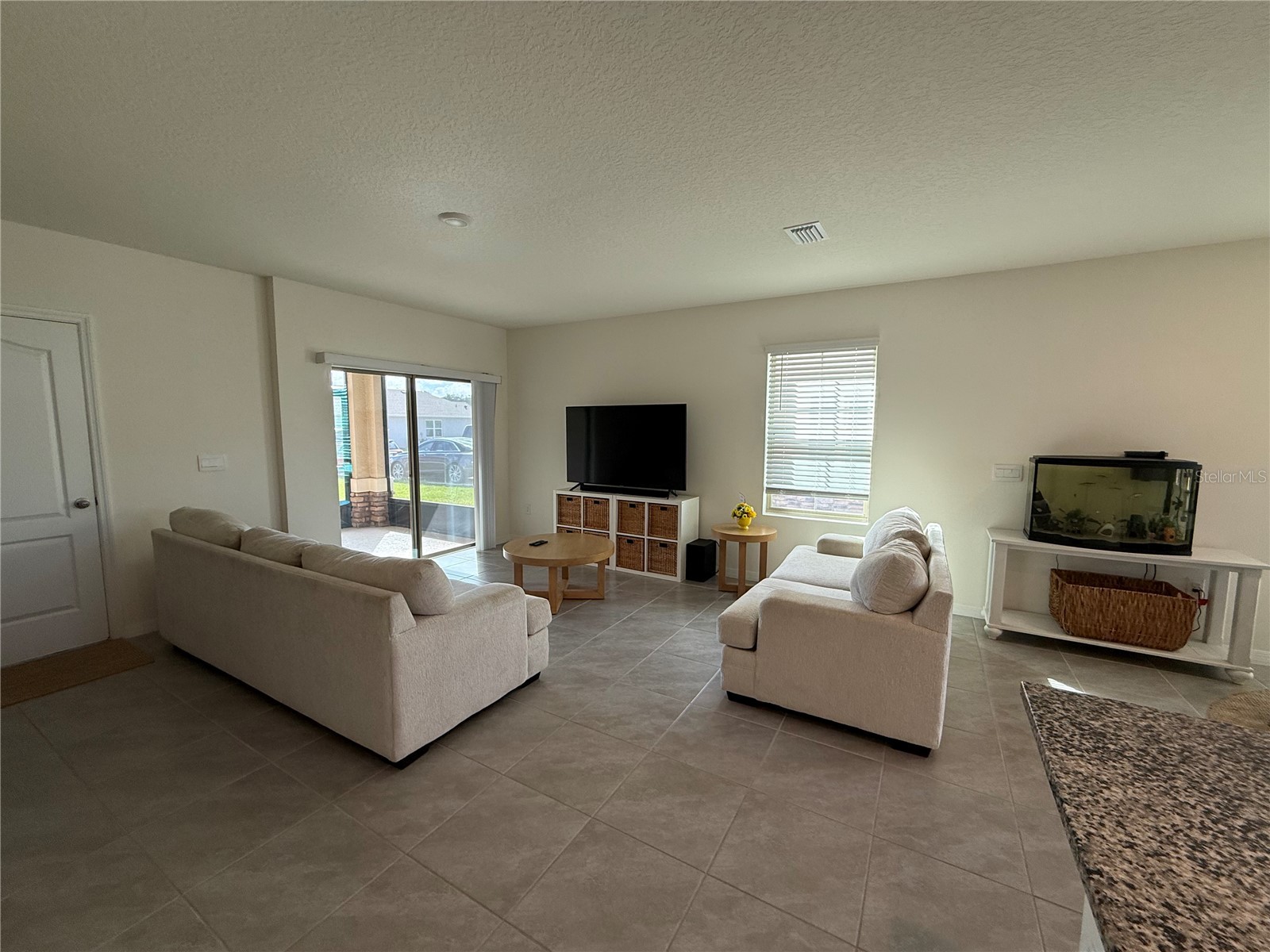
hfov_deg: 102.1
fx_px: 514
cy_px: 476
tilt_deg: -6.1
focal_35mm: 14
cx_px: 635
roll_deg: -0.1
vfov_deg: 85.7
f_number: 2.2
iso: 80
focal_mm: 2.22
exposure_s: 1/120
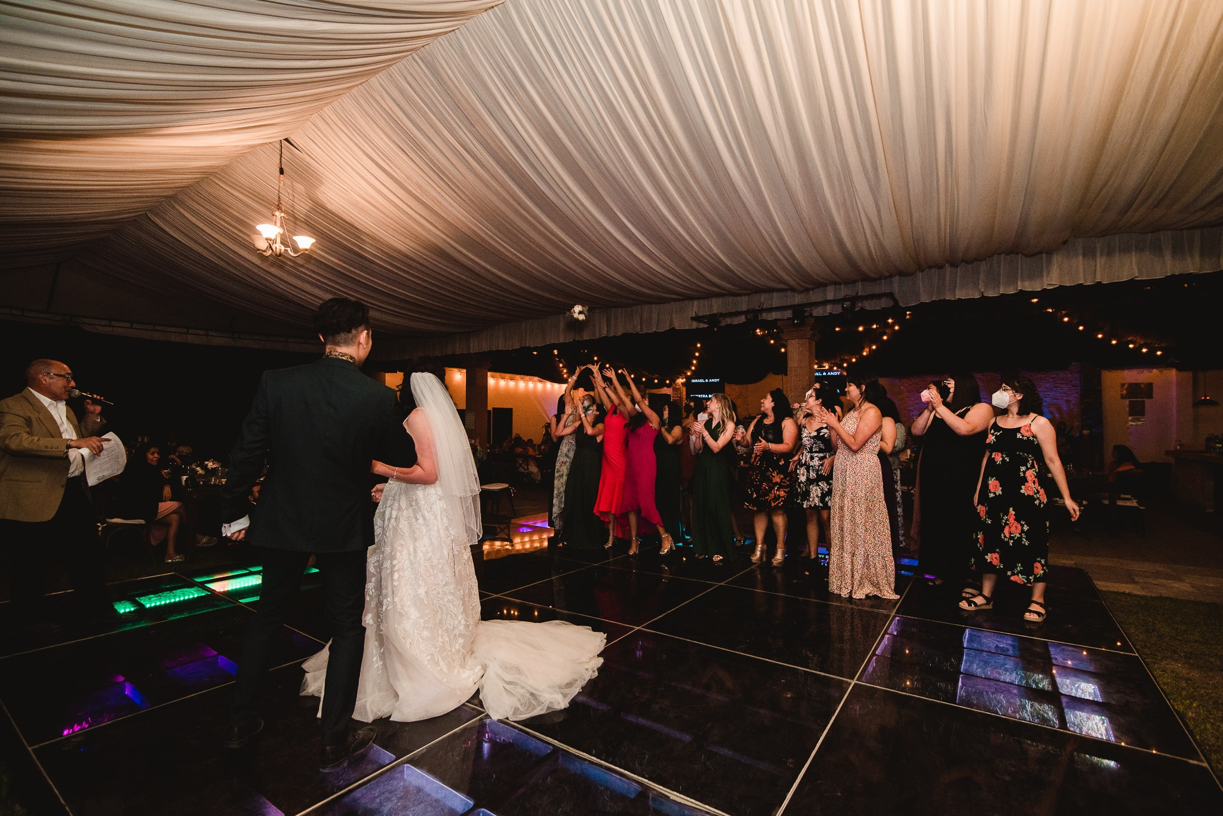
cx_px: 612
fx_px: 544
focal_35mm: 16
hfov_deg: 96.7
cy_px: 408
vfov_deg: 73.8
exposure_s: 1/125
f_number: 3.2
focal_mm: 16
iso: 1250
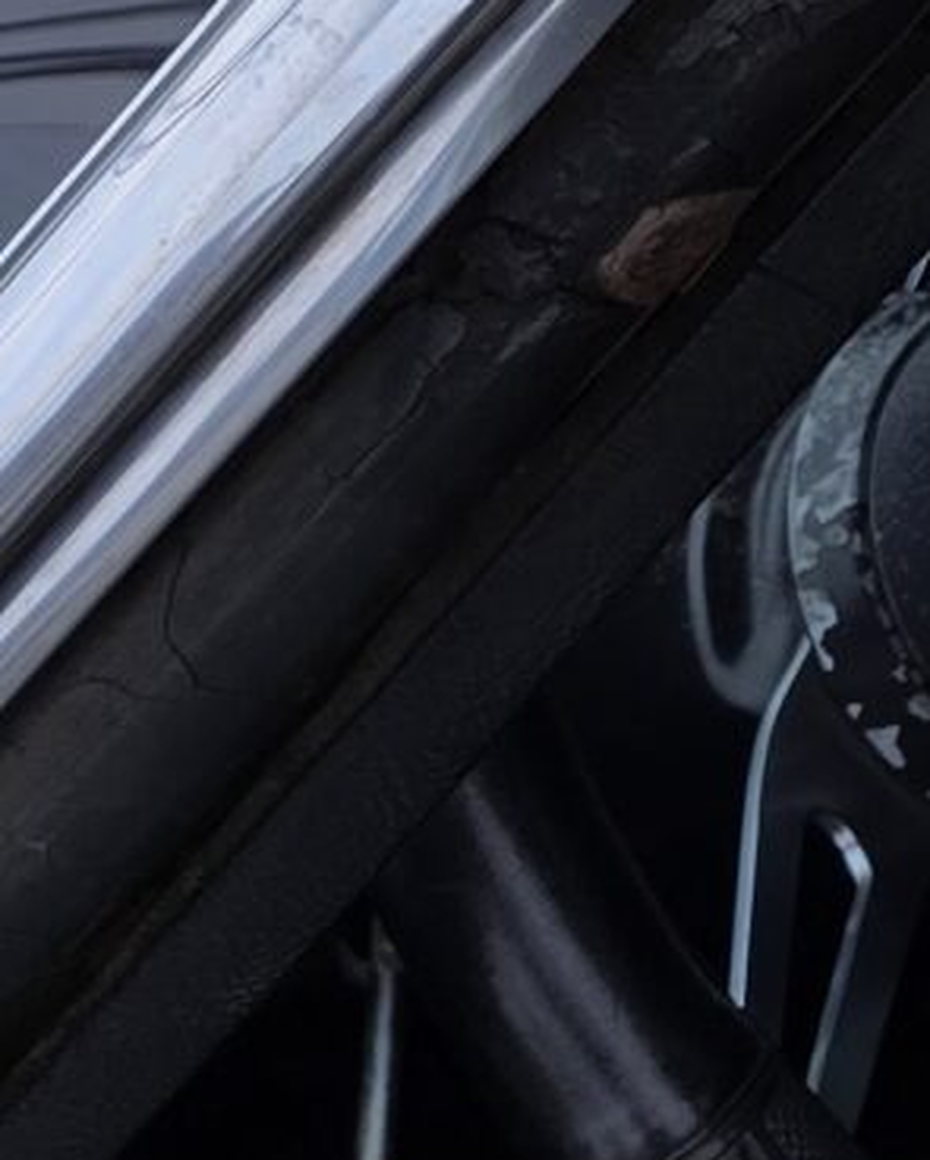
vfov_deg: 11.7
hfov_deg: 6.9
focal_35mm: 156
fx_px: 5361
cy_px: -712
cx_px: 3985
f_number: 1.7
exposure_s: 1/499
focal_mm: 6.3
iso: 12
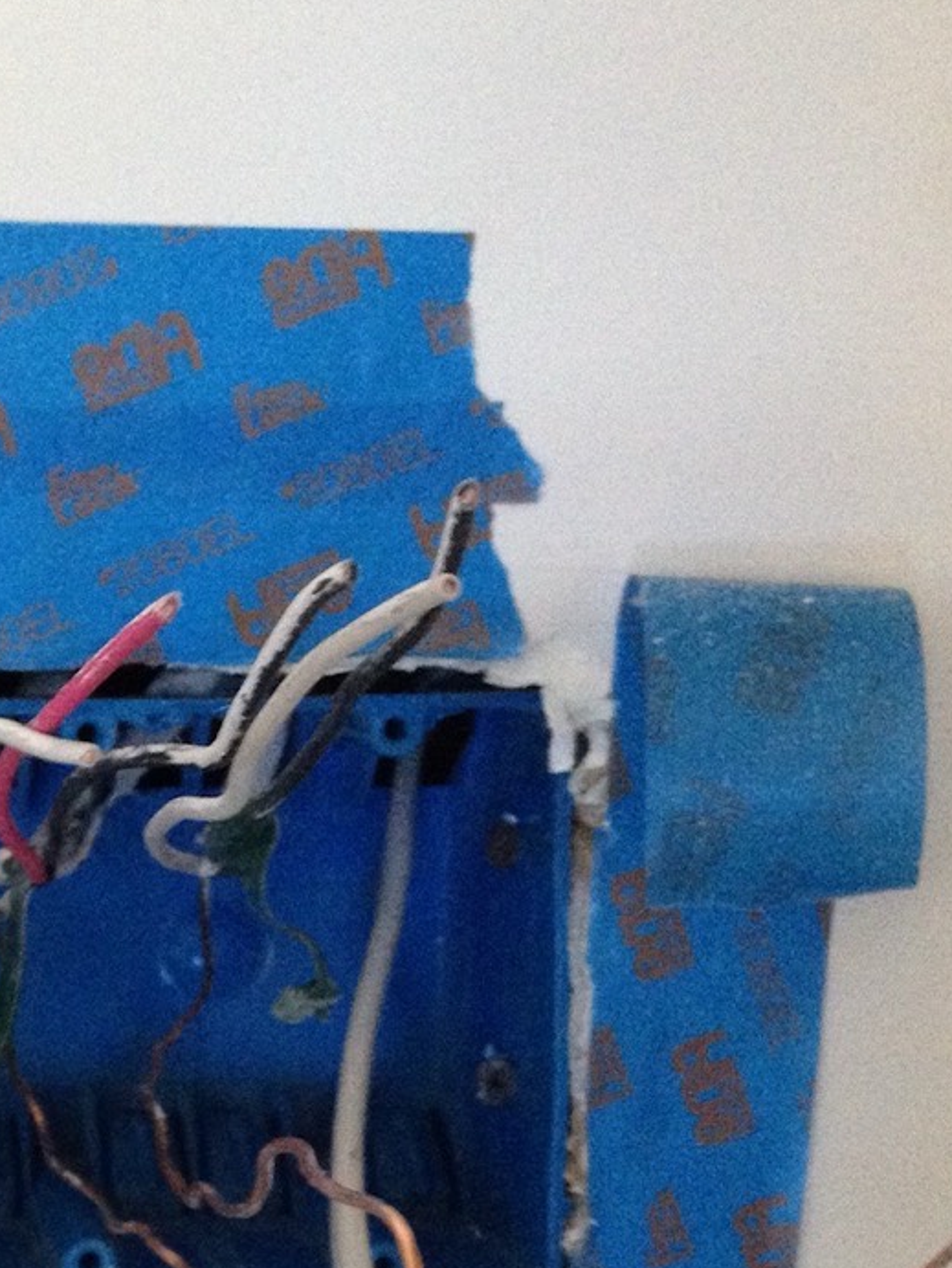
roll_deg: -0.1
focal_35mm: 81
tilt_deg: -15.6
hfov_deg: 17.6
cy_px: 1162
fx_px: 2967
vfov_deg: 23.4
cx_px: -97
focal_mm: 4.28
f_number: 2.4
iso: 400
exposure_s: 1/20
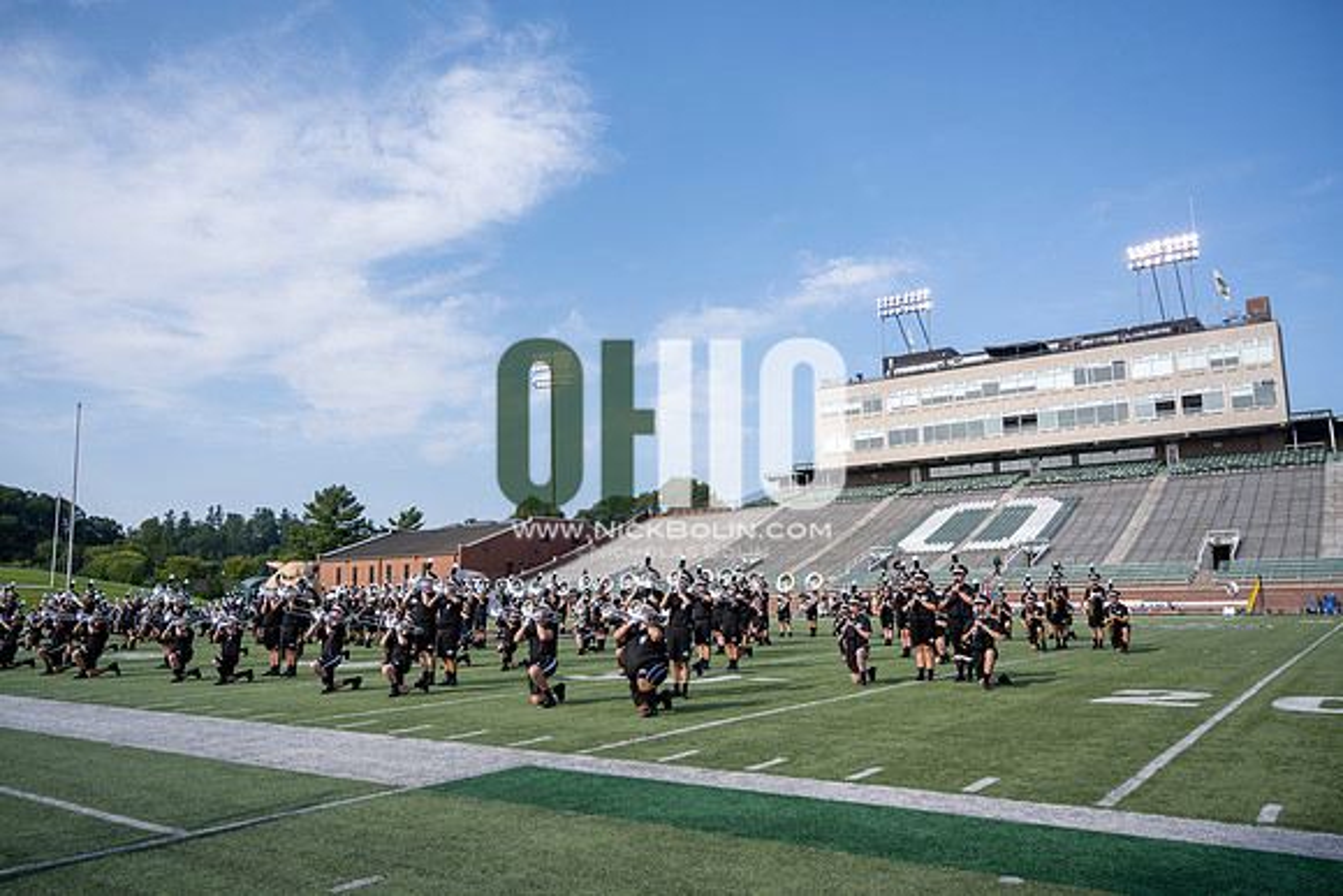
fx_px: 1007
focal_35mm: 27
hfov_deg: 67.4
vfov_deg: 48.0
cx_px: 672
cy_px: 448
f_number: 4
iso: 100
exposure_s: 1/800
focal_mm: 27
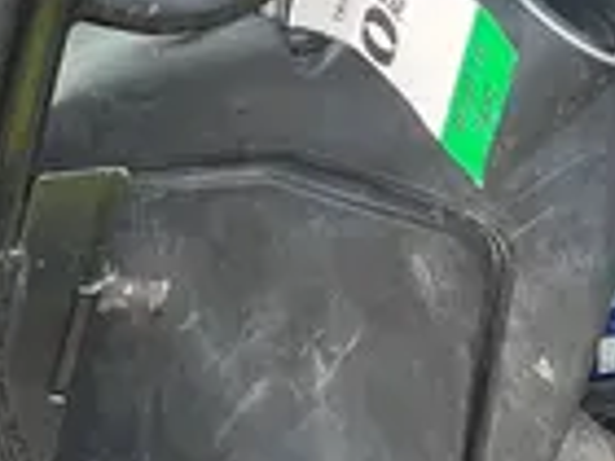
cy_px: -103
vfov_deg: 14.0
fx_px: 1812
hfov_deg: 17.4
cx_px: 918
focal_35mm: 102
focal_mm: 5.1
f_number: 1.6
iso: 50
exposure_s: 1/385
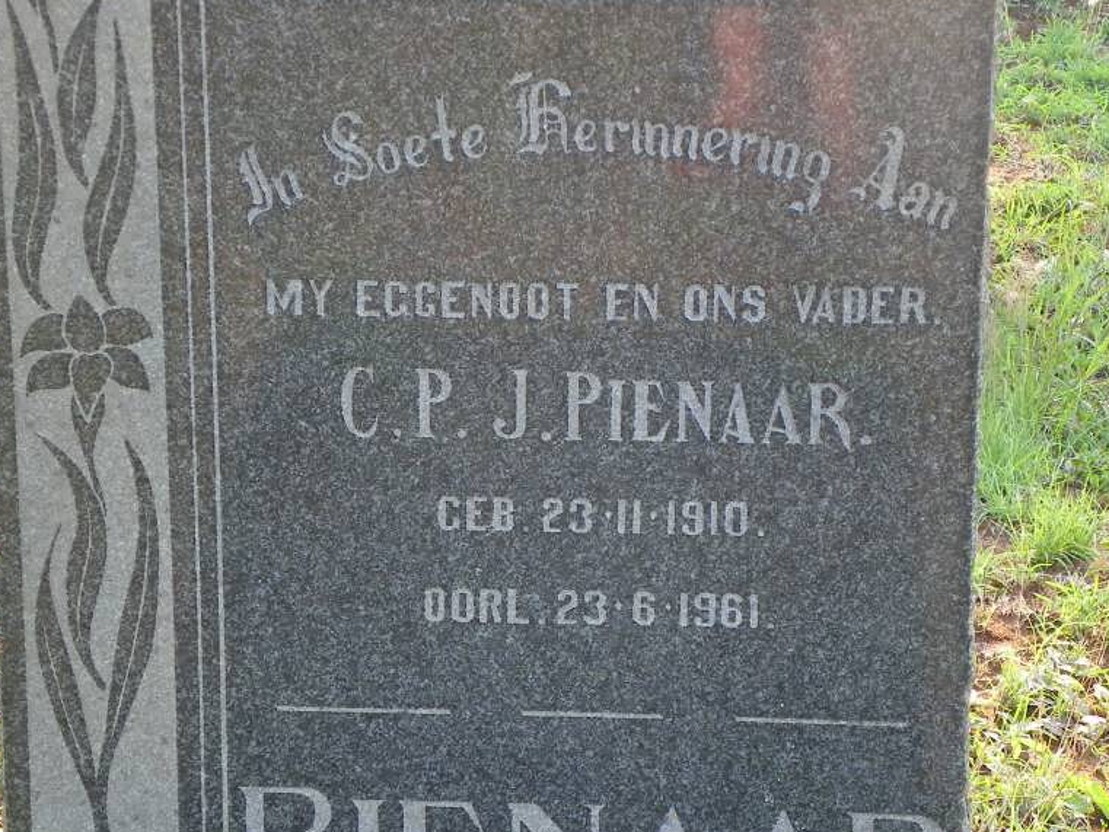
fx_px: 3941
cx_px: 528
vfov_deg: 12.0
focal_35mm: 123
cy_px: 481
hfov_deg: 16.0
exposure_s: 1/60
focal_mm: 13.8
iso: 64
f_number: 4
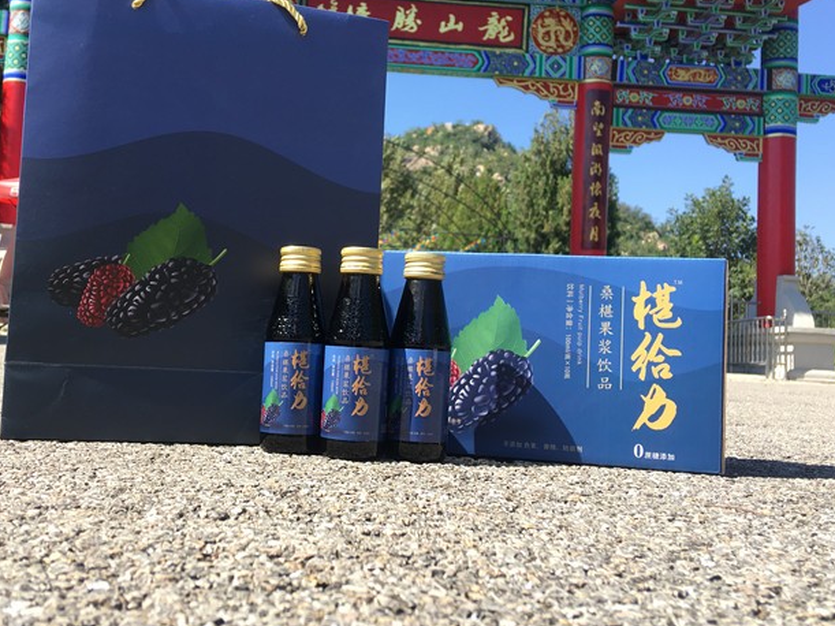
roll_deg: -4.4
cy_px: 291
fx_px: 916
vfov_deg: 37.7
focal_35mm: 38
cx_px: 347
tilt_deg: +7.2
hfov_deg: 48.8
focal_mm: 4.15
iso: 25
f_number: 2.2
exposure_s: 1/534
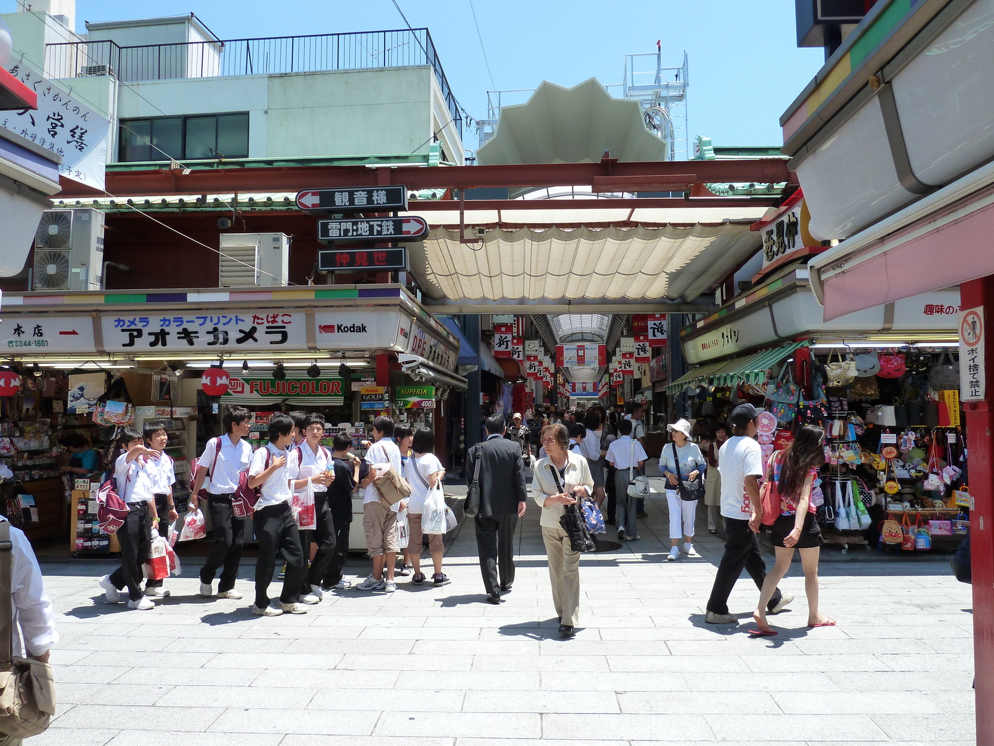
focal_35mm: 25
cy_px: 373
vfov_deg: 54.9
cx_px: 497
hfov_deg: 69.4
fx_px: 718
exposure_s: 1/400
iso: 125
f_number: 4
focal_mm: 4.1
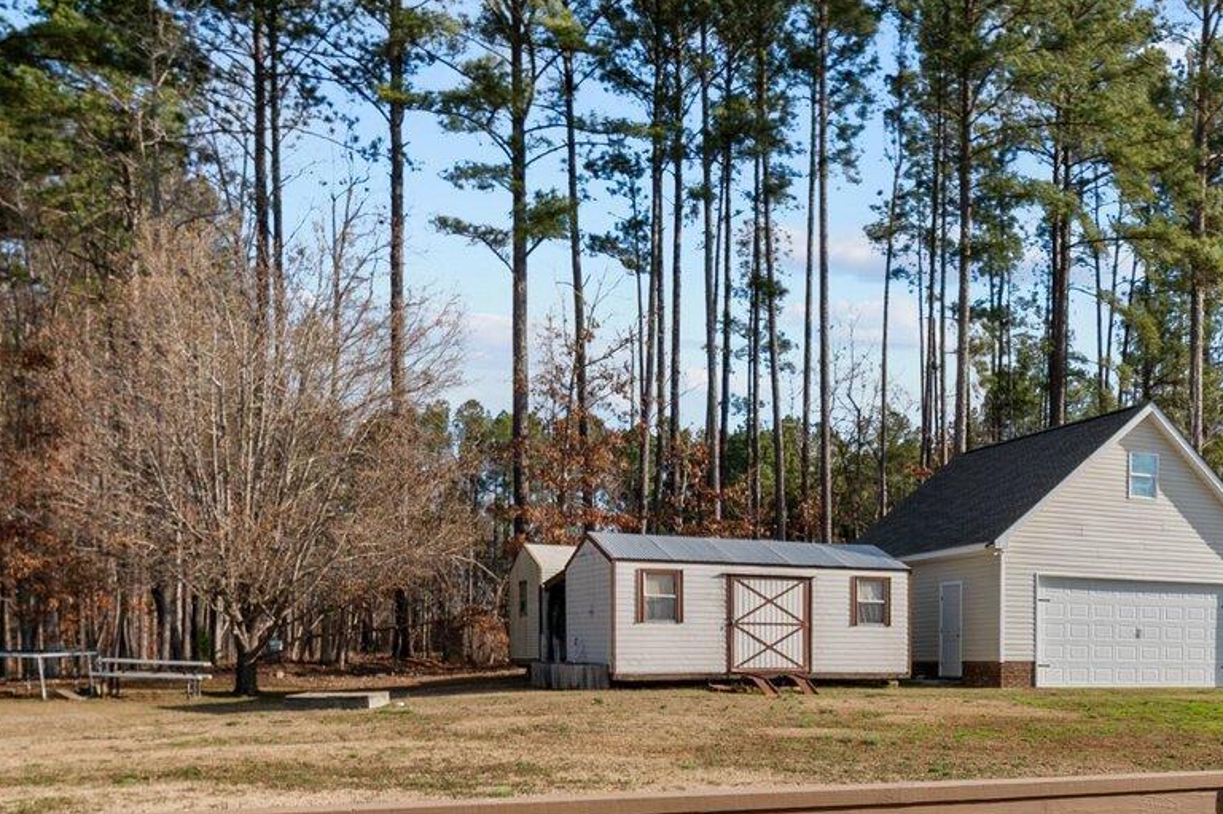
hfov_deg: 45.6
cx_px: 1010
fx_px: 1358
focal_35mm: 40
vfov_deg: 32.8
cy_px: 604
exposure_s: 1/400
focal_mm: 15
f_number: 6.3
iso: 400
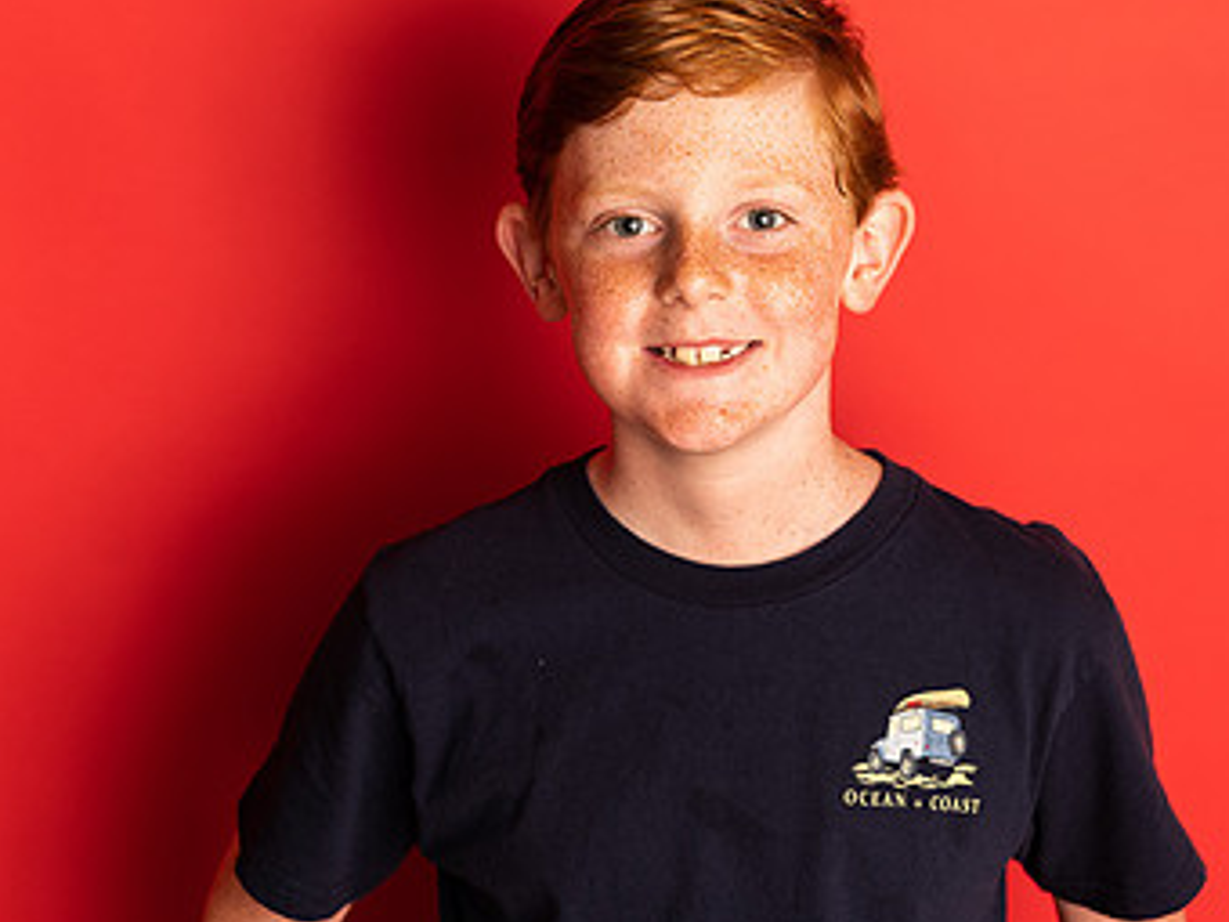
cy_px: 371
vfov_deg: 18.0
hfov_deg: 23.8
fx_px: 2911
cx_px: 712
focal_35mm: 82
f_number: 4
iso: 100
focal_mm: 50
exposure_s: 1/160
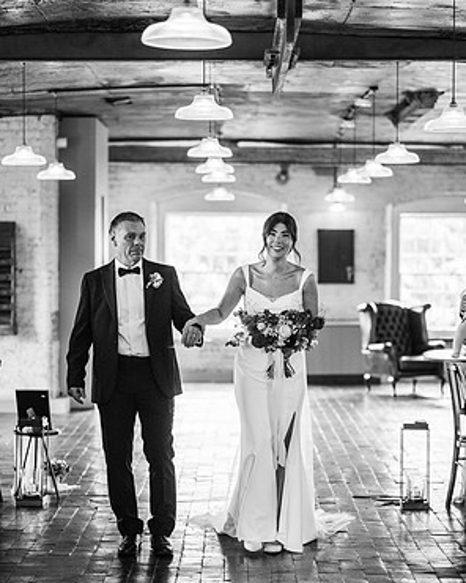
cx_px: 232
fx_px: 1672
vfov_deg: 19.8
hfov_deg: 15.9
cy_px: 312
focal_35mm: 97
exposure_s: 1/200
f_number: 2
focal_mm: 85
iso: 180
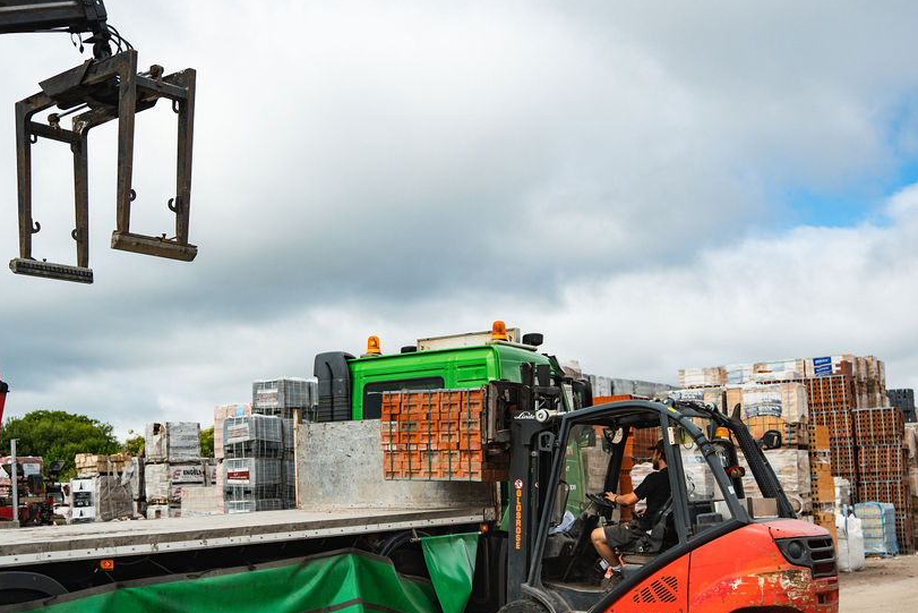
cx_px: 395
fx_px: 1224
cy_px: 381
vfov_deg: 28.0
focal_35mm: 48
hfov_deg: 41.0
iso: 125
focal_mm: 38
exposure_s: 1/1000
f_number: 2.8
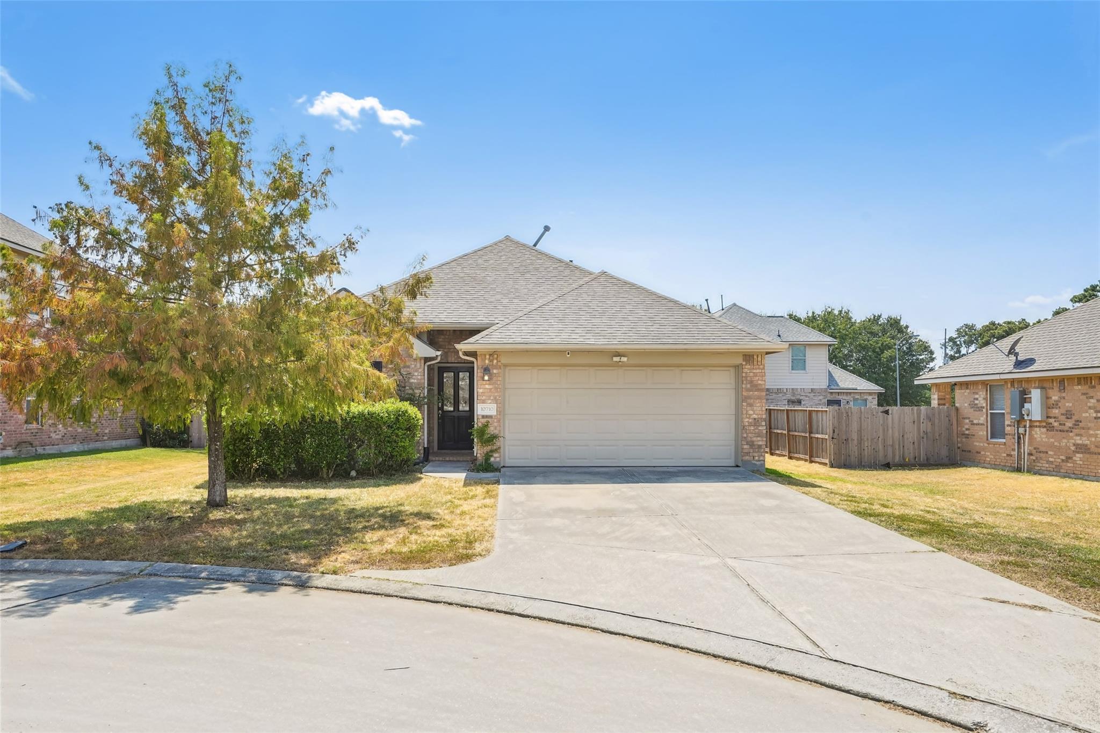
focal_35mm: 29
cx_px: 550
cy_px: 366
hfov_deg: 63.7
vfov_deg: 45.0
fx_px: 886
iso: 400
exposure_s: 1/200
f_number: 8
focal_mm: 29
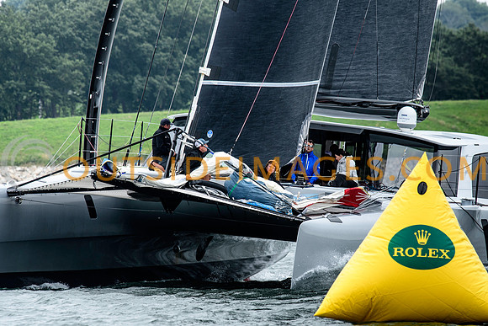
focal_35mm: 450
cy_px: 163
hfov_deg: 4.6
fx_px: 6101
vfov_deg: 3.1
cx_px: 244
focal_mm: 300
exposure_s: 1/400
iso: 500
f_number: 5.6
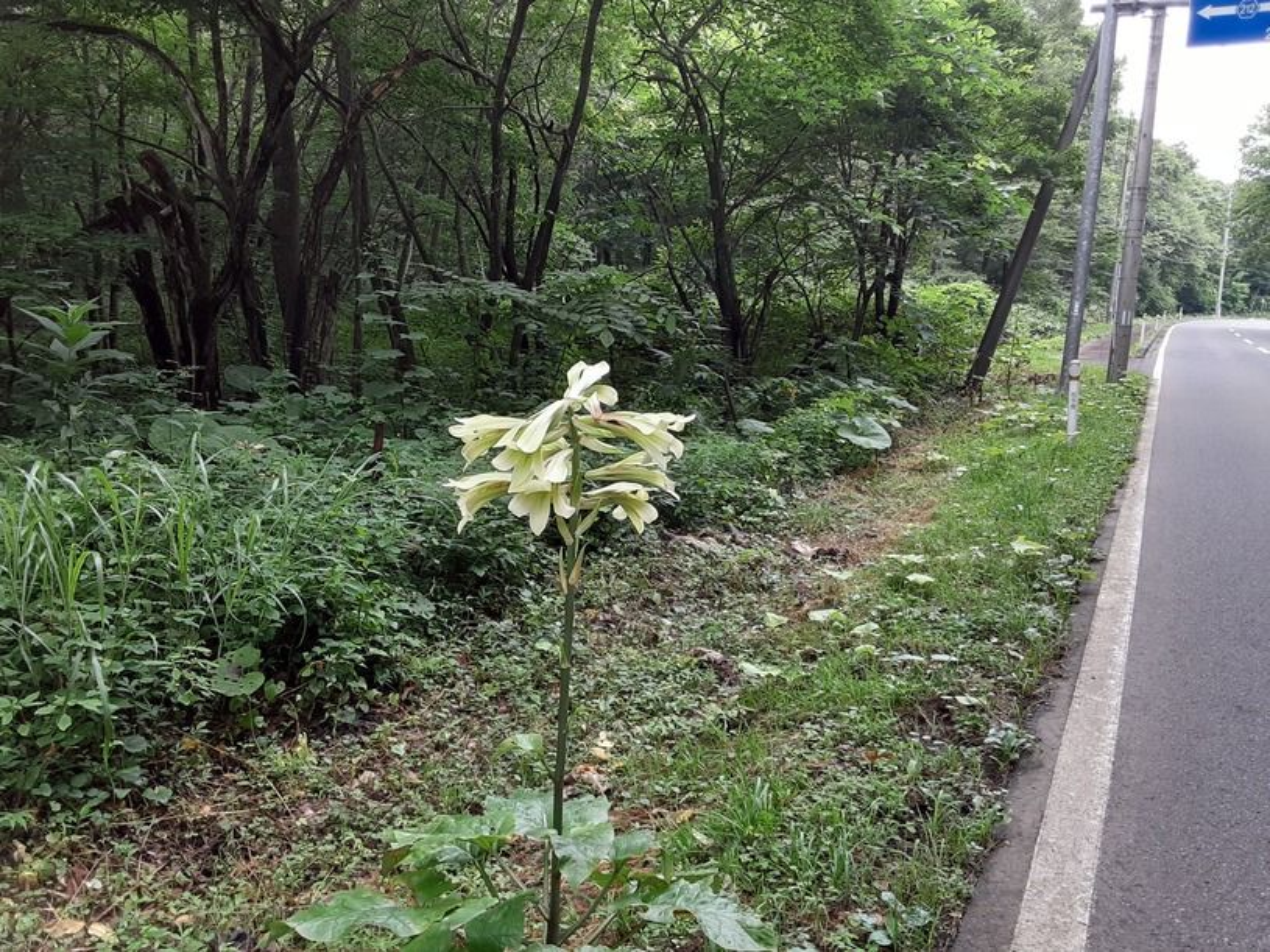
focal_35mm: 27
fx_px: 990
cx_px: 635
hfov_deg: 65.3
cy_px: 476
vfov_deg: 51.3
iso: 50
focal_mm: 2.91
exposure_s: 1/50
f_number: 1.9
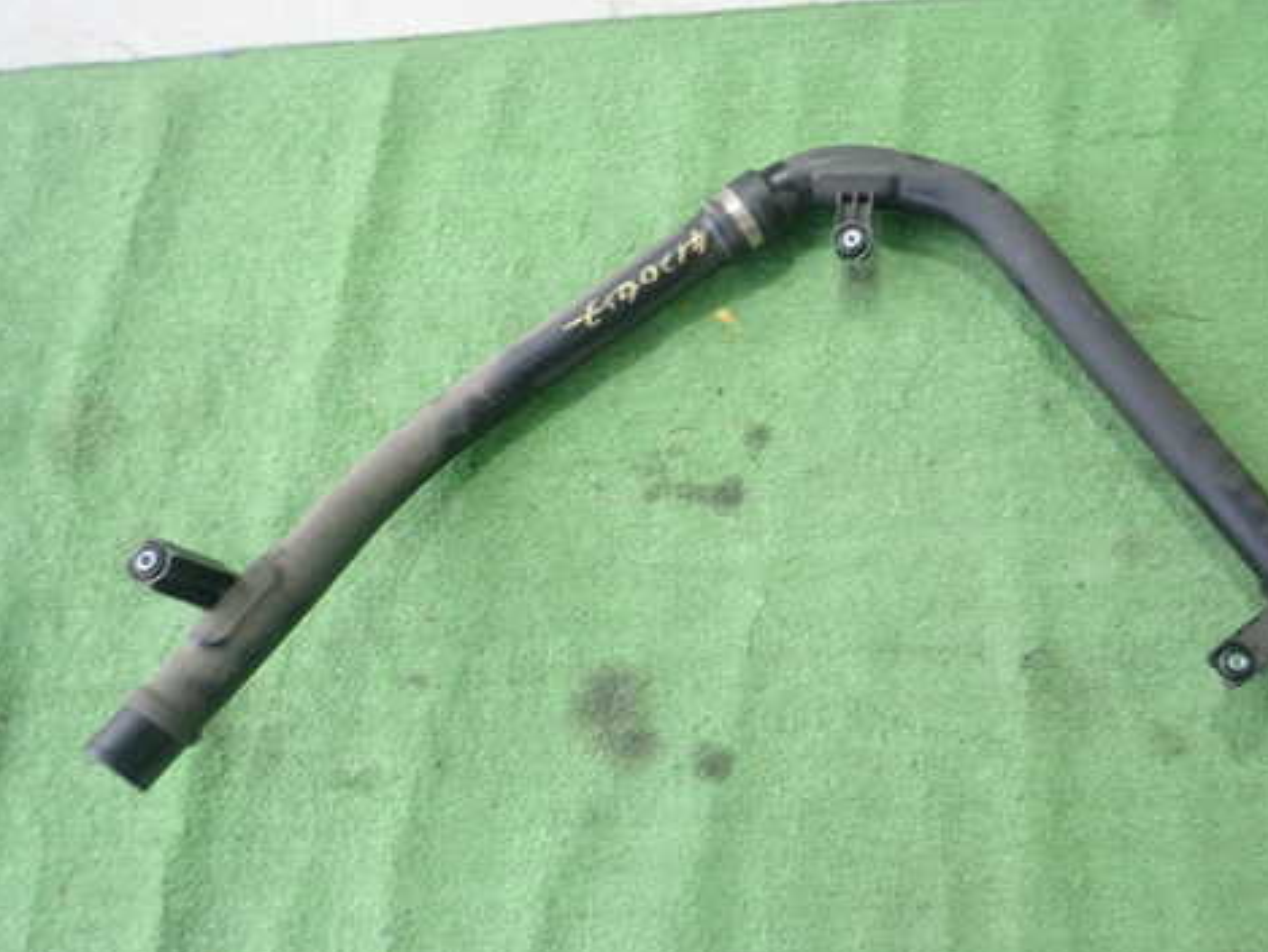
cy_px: 519
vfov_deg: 44.1
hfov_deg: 56.1
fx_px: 1172
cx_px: 798
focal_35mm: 32
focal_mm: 4.5
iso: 200
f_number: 2
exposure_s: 1/50
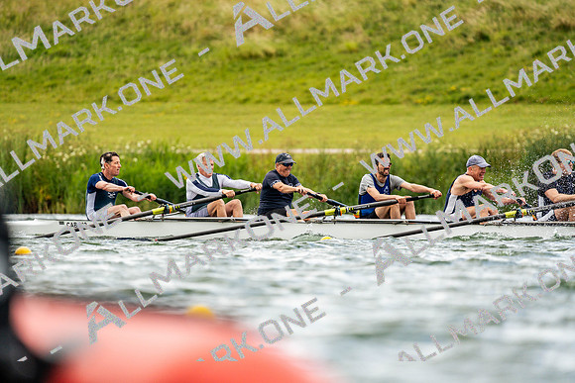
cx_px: 288
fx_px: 9585
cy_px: 192
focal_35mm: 600
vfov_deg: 2.3
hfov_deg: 3.4
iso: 640
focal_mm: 600
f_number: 6.3
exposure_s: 1/2000
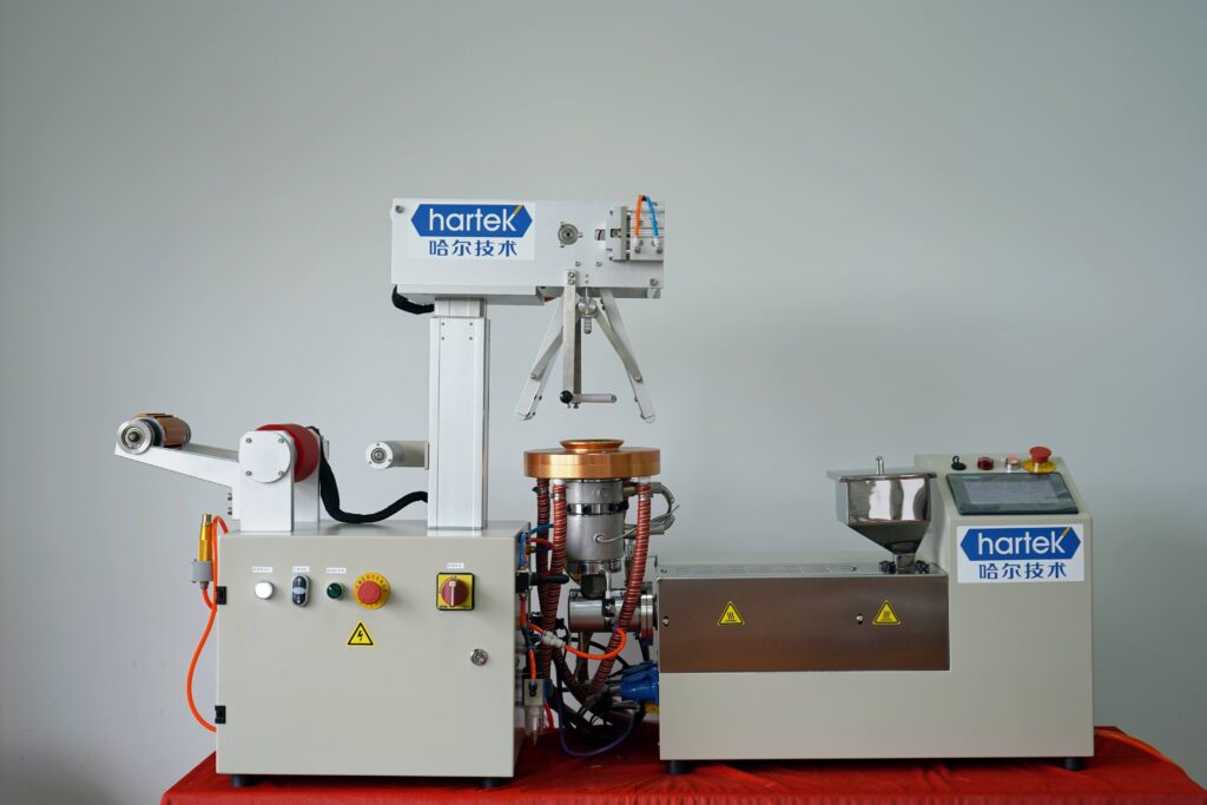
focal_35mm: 49
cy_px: 402
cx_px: 604
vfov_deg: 27.5
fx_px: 1643
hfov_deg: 40.3
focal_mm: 49
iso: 320
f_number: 4.5
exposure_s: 1/160
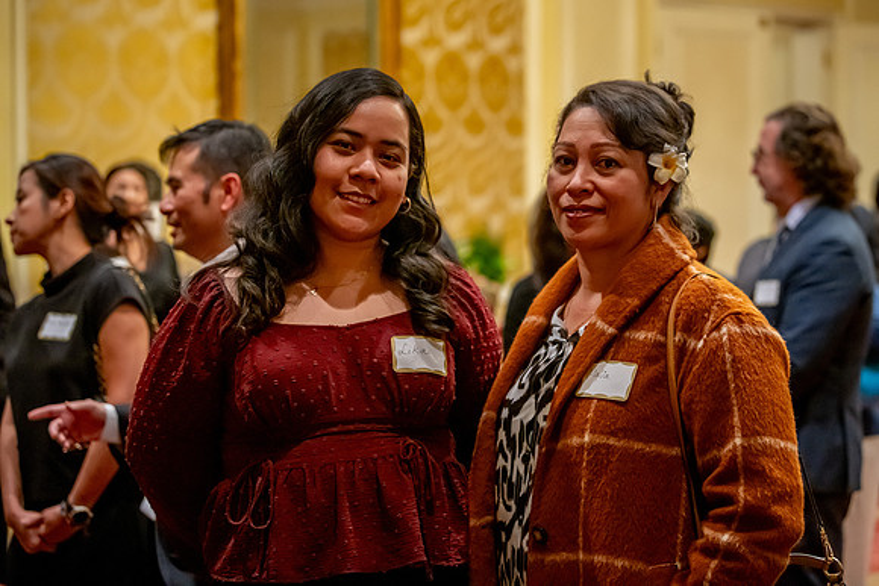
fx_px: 1867
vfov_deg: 17.9
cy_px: 266
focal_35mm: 76
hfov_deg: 26.5
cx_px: 480
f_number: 2.8
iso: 5000
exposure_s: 1/200
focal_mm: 70
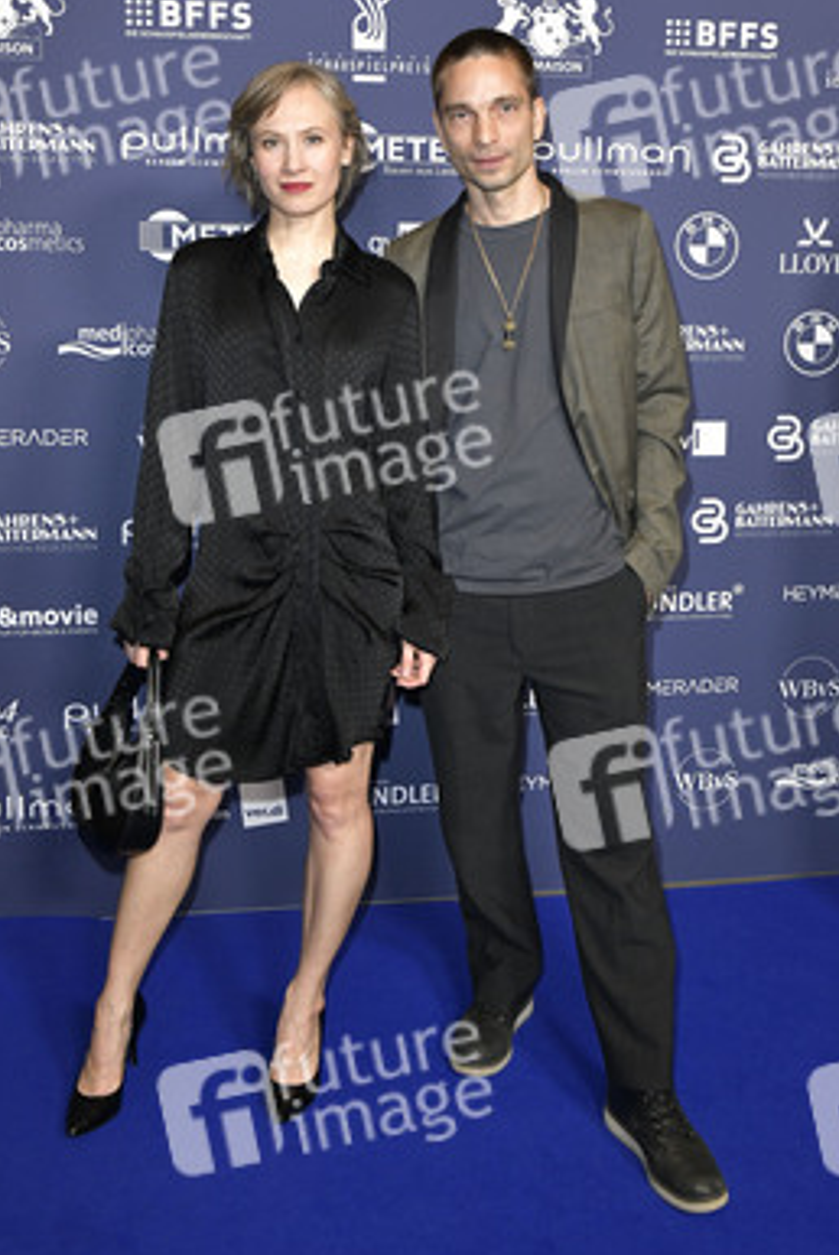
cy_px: 611
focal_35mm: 30
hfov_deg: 43.7
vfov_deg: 61.9
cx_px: 420
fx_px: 1047
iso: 2000
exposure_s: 1/250
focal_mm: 29
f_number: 6.3
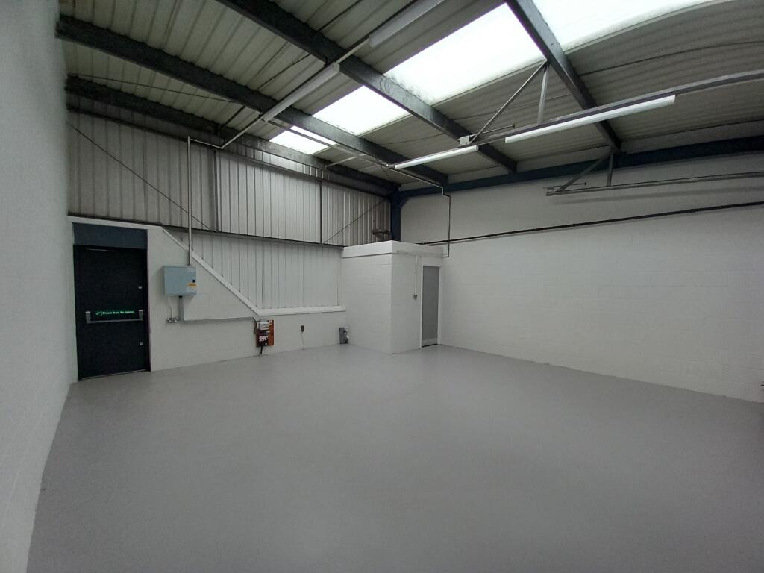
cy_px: 286
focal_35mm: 13
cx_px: 382
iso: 125
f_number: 2.2
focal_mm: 1.13
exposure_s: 1/100
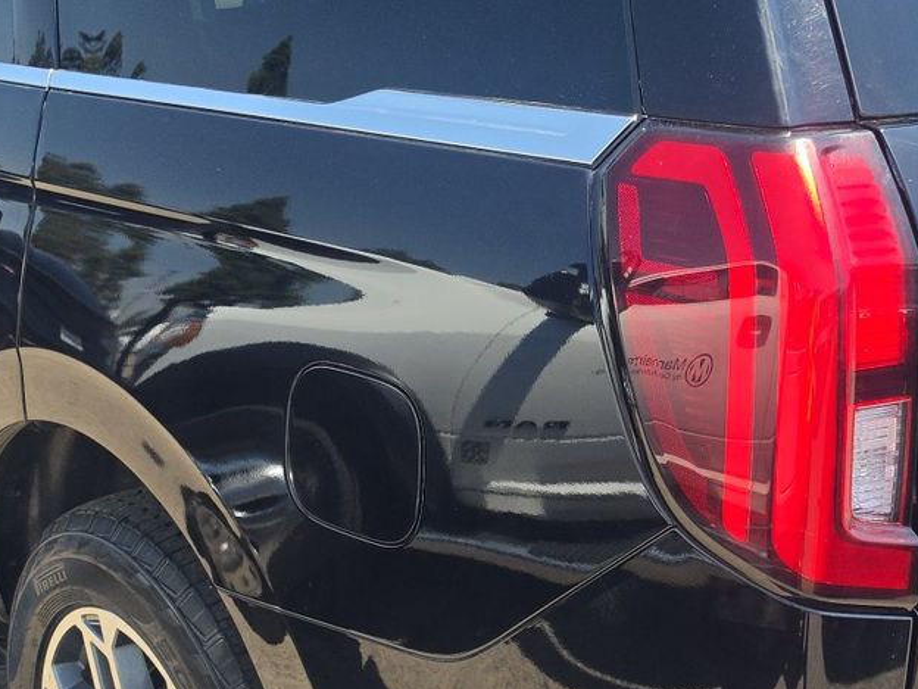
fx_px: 1565
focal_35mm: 59
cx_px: 568
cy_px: 412
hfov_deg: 32.6
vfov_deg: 24.8
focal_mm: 6.5
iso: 63
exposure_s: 1/2759
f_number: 1.4
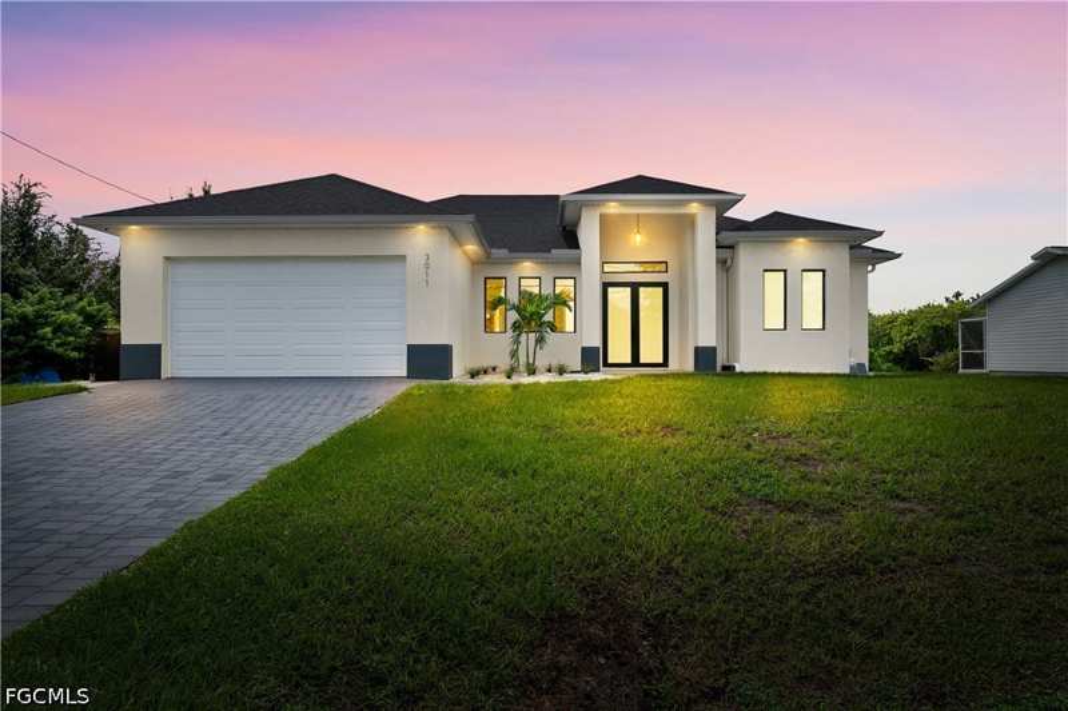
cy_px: 356
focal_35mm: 21
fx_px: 623
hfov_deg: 81.2
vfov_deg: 59.5
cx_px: 534
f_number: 9
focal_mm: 21
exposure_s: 1/100
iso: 200
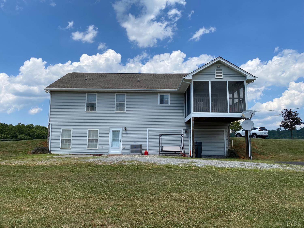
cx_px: 152
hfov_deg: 67.3
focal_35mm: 26
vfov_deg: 53.1
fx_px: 228
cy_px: 114
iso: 32
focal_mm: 4.25
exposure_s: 1/3497
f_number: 1.8
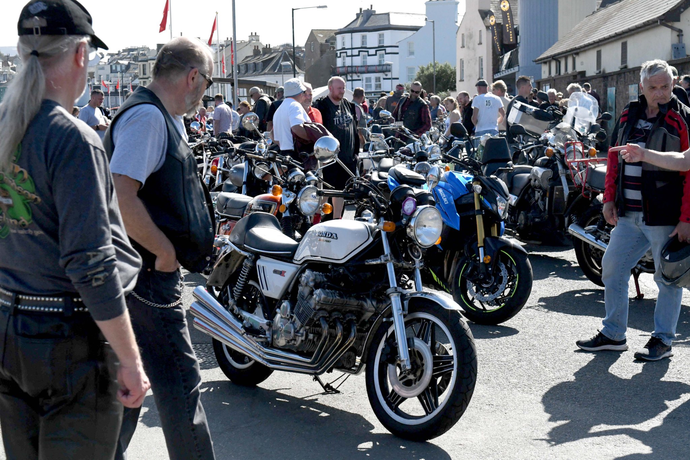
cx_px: 345
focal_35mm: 72
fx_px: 1380
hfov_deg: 28.1
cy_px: 230
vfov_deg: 18.9
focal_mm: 48
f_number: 6.3
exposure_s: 1/5000
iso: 2000
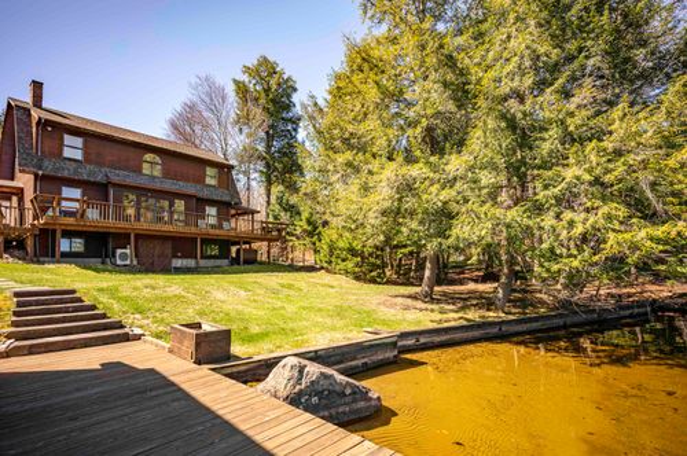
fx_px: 324
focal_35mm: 17
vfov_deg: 70.3
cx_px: 344
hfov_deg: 93.3
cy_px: 228
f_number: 7.1
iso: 180
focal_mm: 17
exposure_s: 1/500
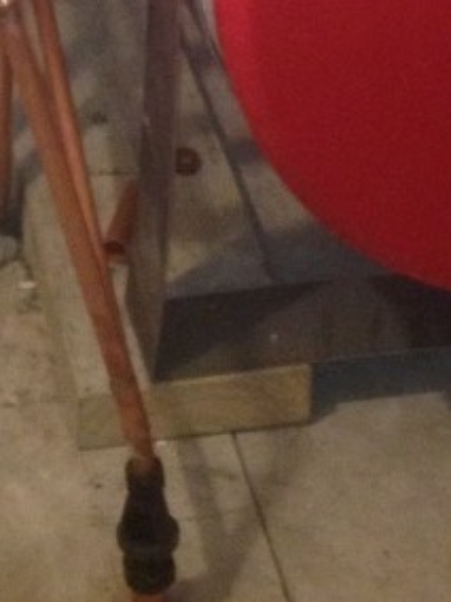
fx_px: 2571
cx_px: 140
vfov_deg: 12.1
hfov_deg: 10.0
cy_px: -530
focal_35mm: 148
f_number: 2.4
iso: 200
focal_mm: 4.28
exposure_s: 1/20
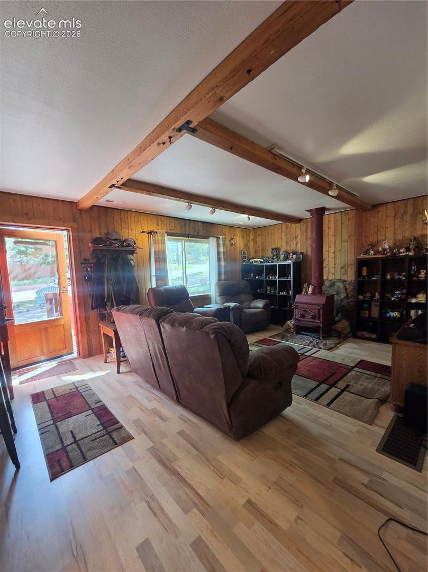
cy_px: 286
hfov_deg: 89.9
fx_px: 214
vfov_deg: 106.2
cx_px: 214
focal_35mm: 13
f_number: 2.2
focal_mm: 2.2
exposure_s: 1/60
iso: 200
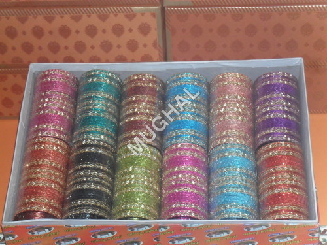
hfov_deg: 22.8
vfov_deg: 17.2
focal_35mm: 86
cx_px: 164
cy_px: 122
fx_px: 812
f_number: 4.3
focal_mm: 15.4
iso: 400
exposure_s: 1/60
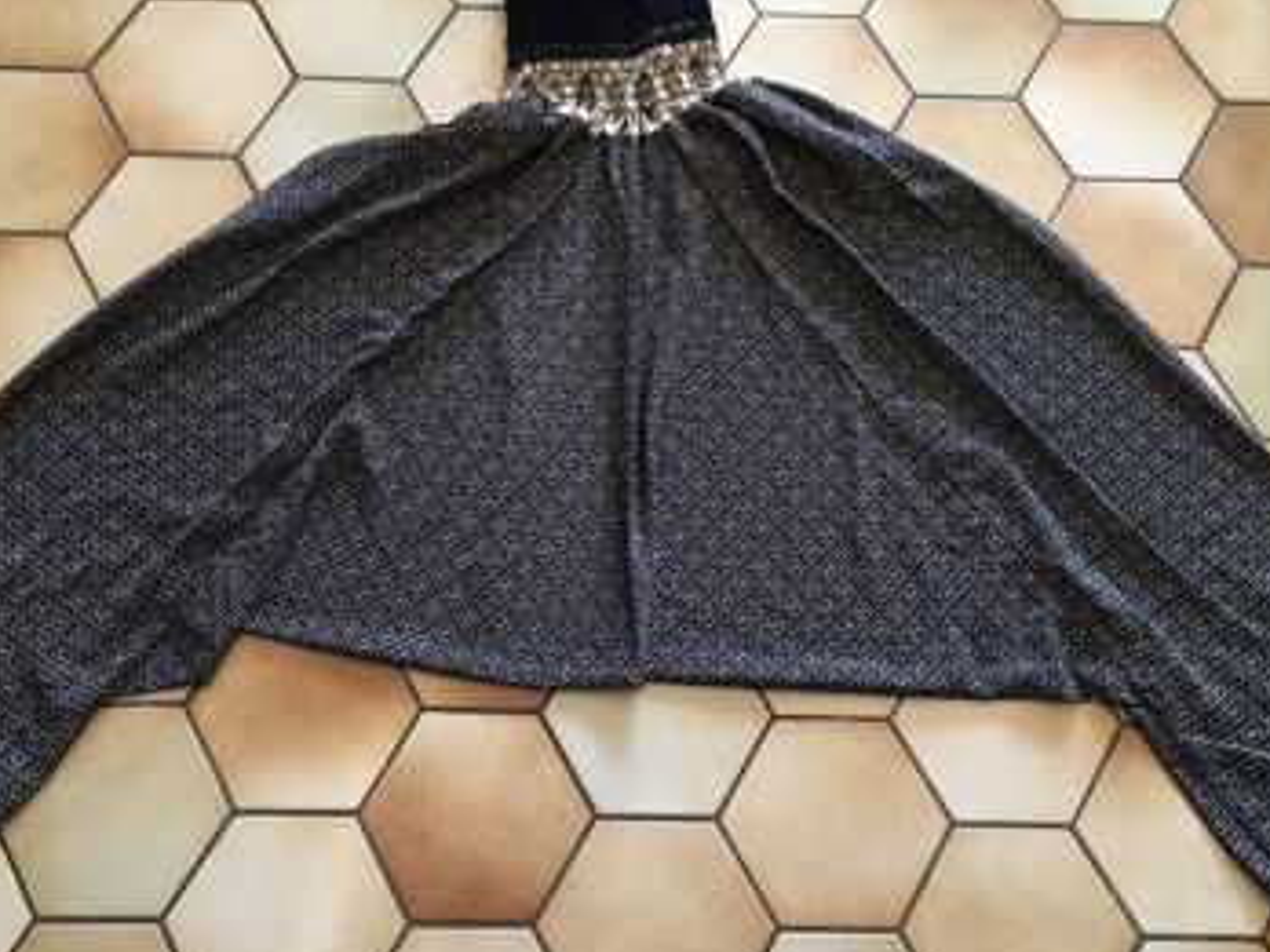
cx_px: 624
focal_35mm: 40
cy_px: 467
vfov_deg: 36.0
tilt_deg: -71.3
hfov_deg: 46.8
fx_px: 1468
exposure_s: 1/17
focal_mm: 4.15
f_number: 2.2
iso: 64
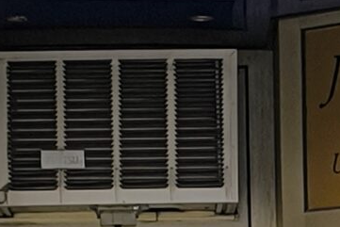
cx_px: 401
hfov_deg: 7.7
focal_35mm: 266
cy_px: 402
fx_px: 2513
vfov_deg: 5.1
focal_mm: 5.56
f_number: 1.87
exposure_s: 1/190
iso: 100
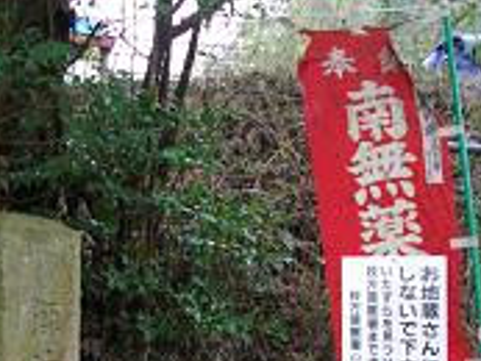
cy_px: 403
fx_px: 1001
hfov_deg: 26.9
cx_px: 165
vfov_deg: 19.5
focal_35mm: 72
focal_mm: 5.7
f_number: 2.9
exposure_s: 1/50
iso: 207
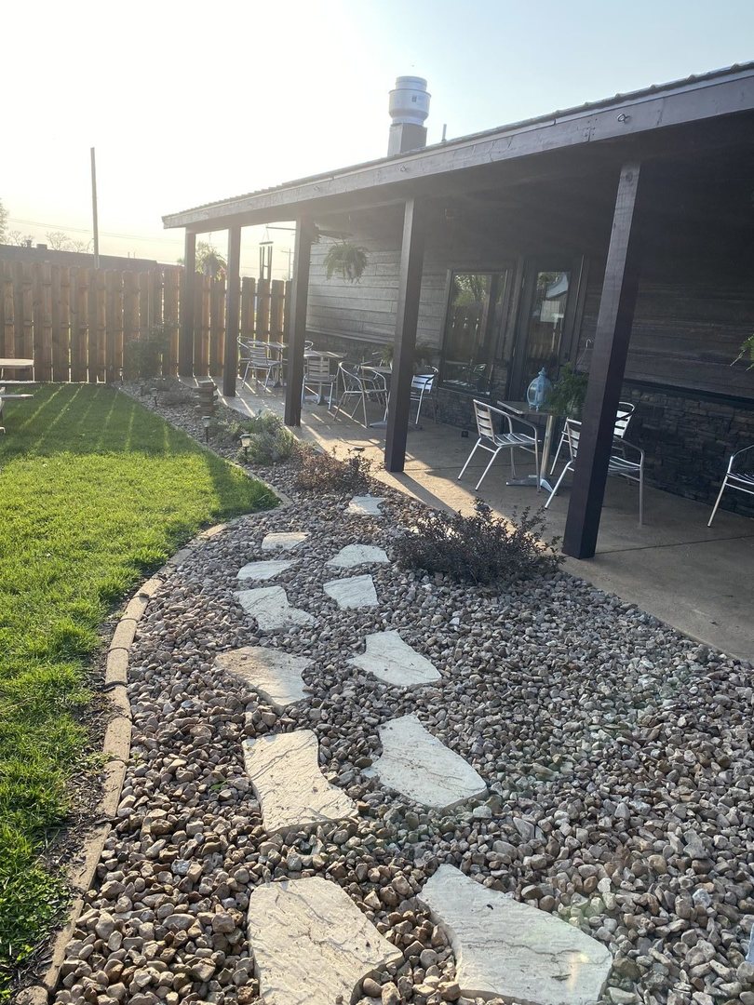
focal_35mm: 26
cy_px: 502
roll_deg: -4.4
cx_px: 377
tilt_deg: -13.7
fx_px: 755
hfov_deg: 53.1
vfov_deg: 67.3
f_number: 1.8
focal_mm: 4.25
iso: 32
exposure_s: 1/998
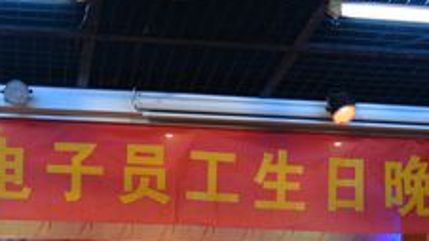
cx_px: 142
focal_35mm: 80
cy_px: 380
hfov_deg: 26.4
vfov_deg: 14.0
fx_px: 910
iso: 720
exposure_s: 1/60
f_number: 4
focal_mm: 18
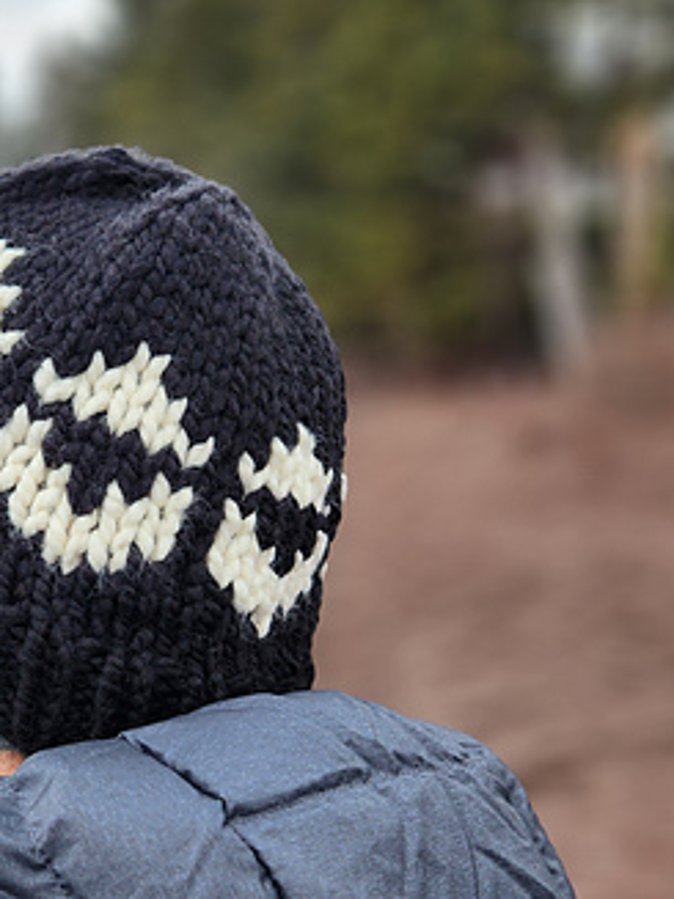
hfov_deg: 30.5
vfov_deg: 41.9
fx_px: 1169
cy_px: 547
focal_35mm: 45
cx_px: 48
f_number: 1.8
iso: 64
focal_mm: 5.4
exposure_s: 1/120
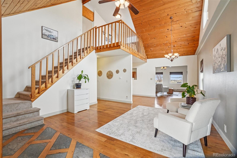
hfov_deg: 100.4
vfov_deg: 77.3
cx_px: 118
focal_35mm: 15
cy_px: 79
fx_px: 99
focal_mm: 10
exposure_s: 1/25
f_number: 8
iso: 400
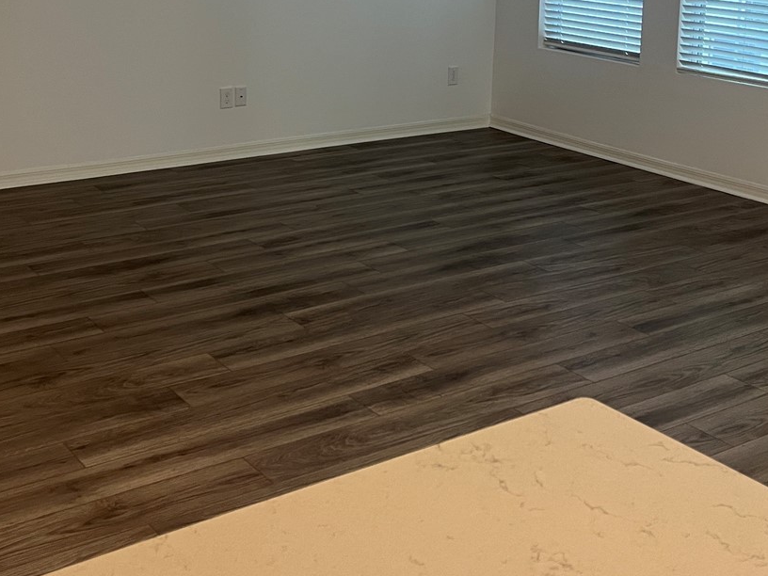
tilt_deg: -8.1
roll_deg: -0.8
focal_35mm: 51
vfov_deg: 27.6
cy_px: 72
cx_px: 372
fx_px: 1131
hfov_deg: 37.5
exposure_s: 1/60
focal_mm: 5.1
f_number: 1.6
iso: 100
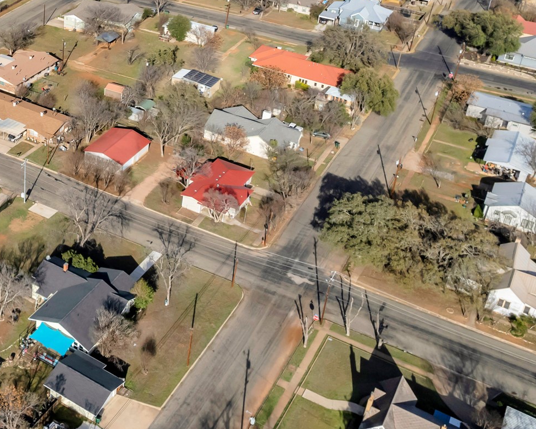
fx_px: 730
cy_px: 69
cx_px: -16
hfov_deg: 35.8
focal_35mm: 46
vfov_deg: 31.6
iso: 100
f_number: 2.8
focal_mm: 8.38
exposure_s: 1/3000
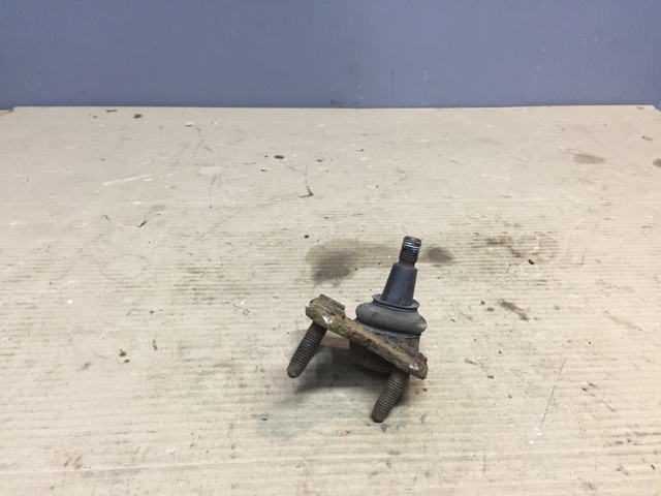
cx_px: 330
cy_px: 248
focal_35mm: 29
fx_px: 554
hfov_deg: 61.7
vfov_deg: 48.2
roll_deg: -2.8
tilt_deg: -28.5
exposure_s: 1/33
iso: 80
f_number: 2.2
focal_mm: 4.15
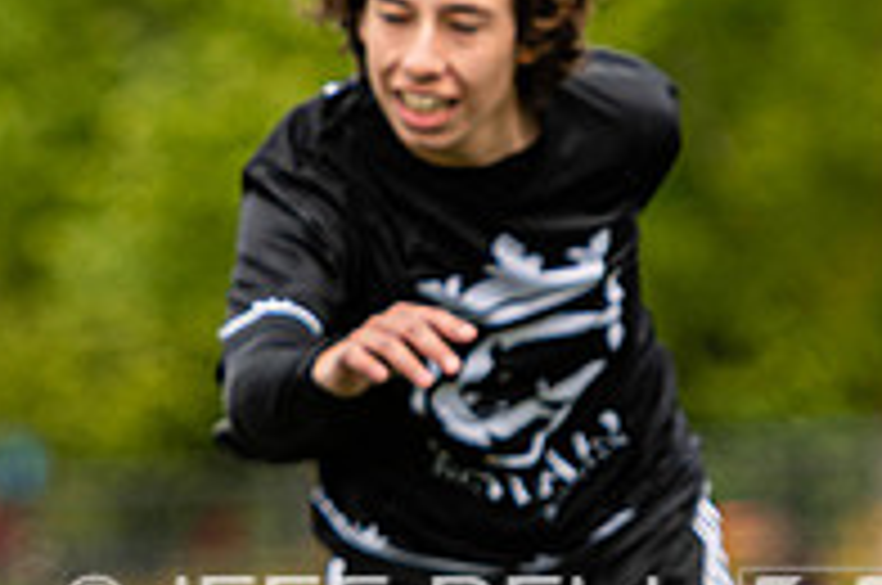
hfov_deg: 2.9
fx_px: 17415
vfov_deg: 1.9
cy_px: -74
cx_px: -234
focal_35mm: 712
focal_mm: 160
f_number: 2.8
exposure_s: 1/1000
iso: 100
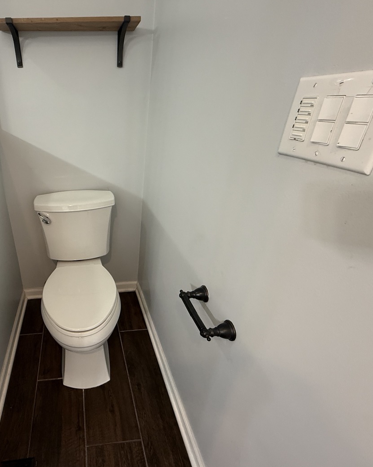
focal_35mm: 19
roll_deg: +1.2
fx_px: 262
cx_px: 100
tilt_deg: -26.5
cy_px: 240
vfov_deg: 83.3
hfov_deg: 67.1
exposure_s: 1/60
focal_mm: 2.22
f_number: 2.2
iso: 250
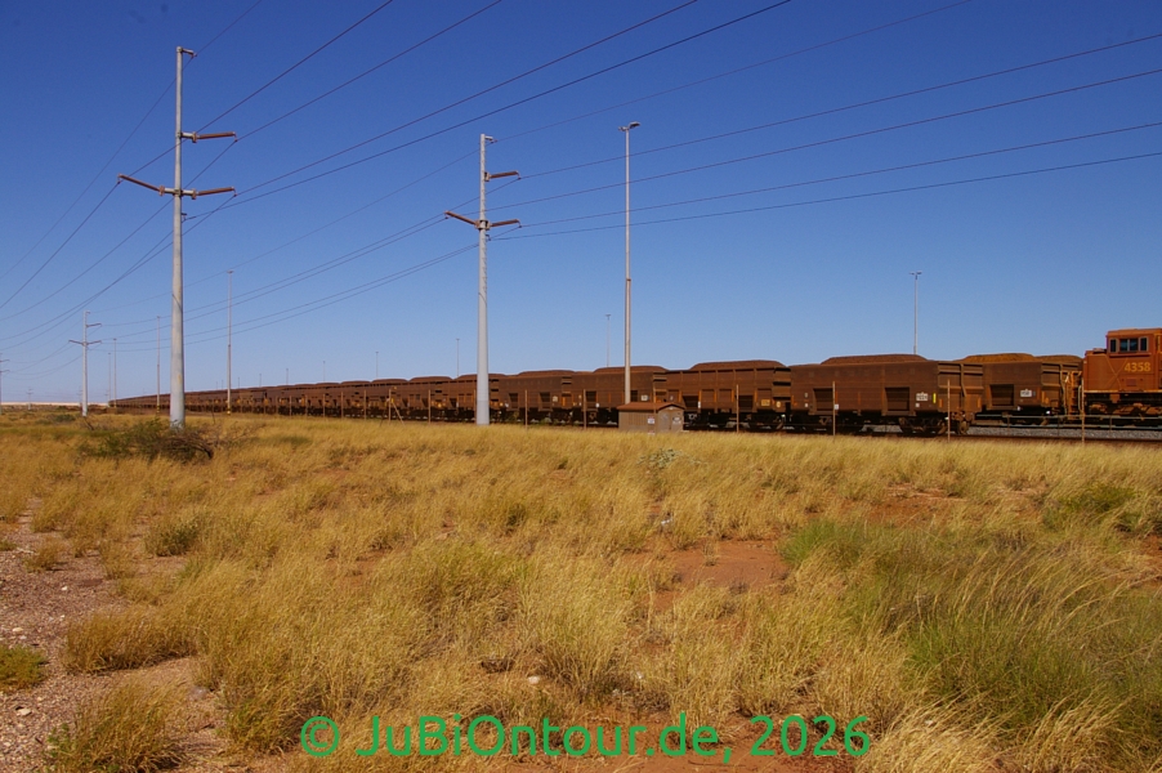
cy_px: 386
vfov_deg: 38.3
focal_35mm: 34
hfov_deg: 55.1
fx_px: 1113
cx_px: 581
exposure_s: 1/250
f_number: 13
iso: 200
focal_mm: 23
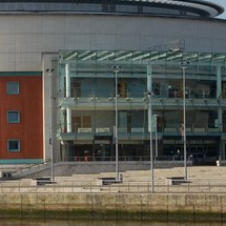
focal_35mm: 208
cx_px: -11
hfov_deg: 8.3
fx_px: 1538
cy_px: 104
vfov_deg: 8.4
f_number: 8
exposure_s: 1/400
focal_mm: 55
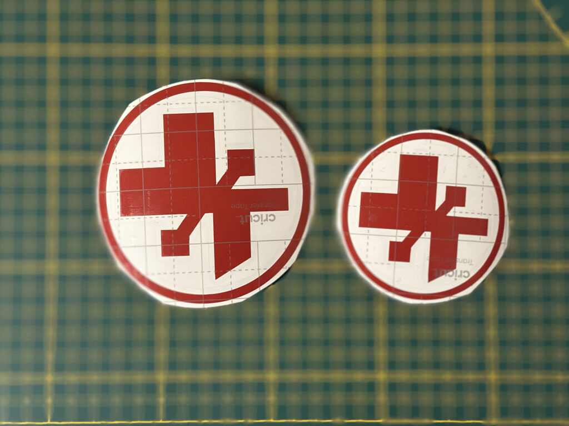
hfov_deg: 39.7
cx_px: 284
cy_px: 213
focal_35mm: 48
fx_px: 789
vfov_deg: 30.3
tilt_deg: -86.7
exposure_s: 1/40
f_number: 1.78
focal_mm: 6.86
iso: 800
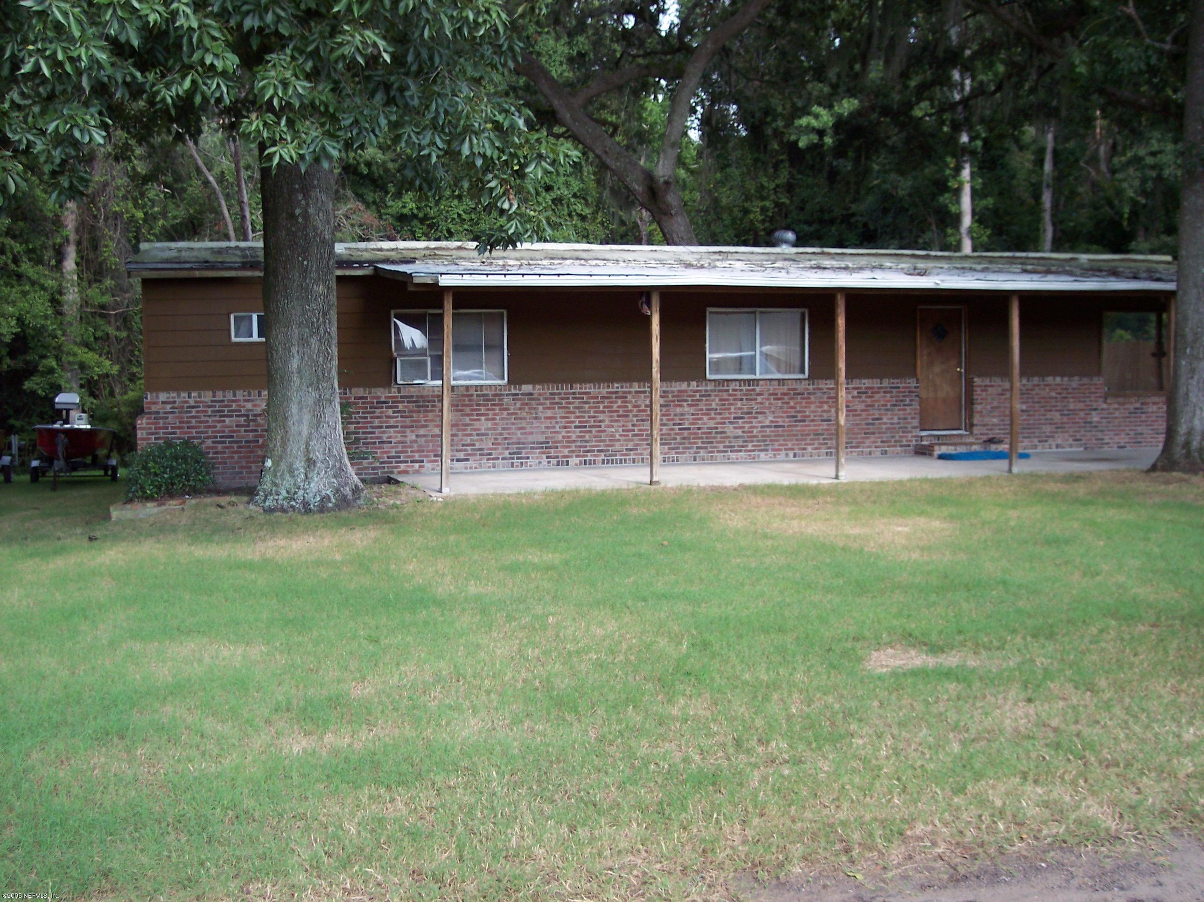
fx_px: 1321
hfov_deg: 49.0
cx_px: 602
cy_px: 451
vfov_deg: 37.7
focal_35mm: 38
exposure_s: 1/500
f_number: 2.8
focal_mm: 8
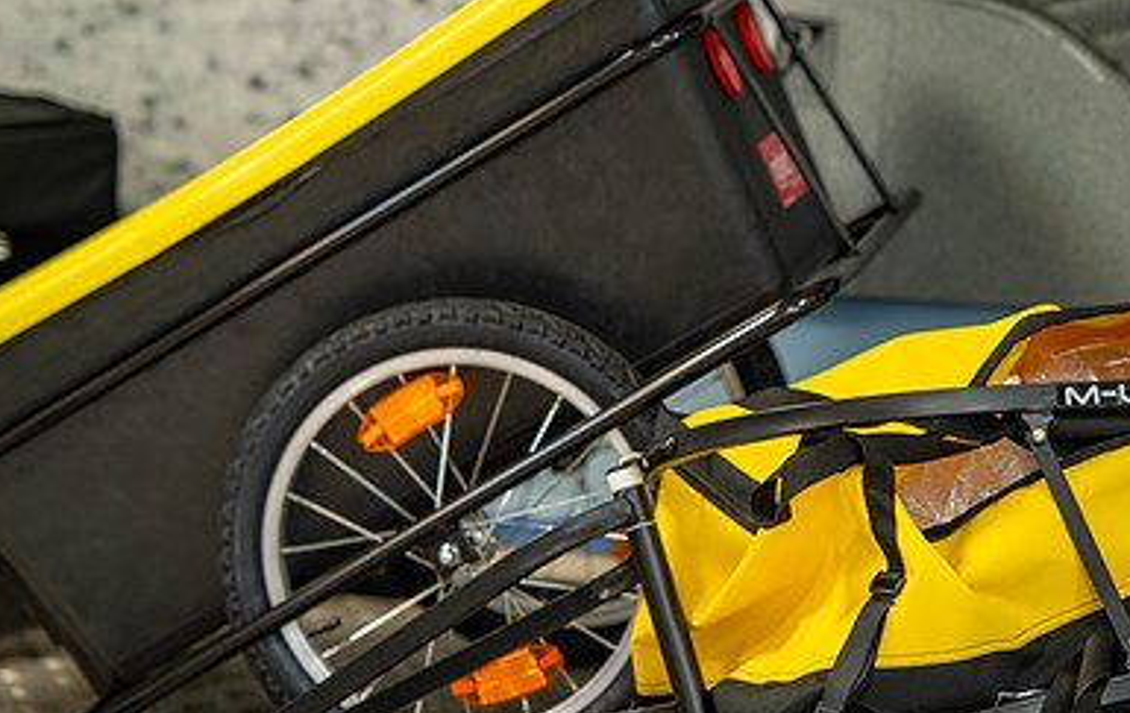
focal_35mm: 246
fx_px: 7597
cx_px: 785
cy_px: 320
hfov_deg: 8.5
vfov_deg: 5.4
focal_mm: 150
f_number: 2.8
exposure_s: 1/5
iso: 100
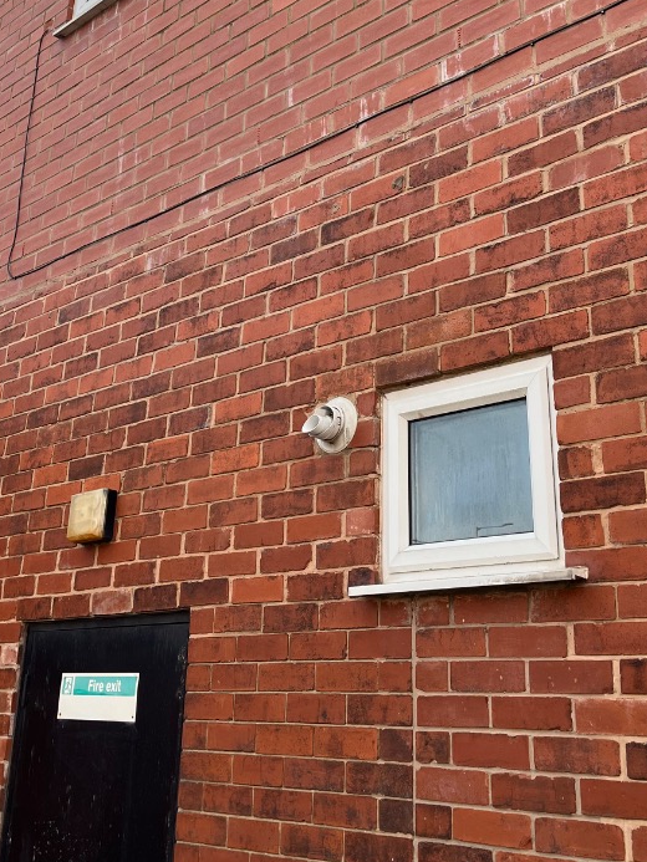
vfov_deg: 41.5
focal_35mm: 45
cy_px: 286
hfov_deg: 32.2
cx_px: 290
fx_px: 1121
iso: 50
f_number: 1.6
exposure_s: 1/751
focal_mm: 5.1
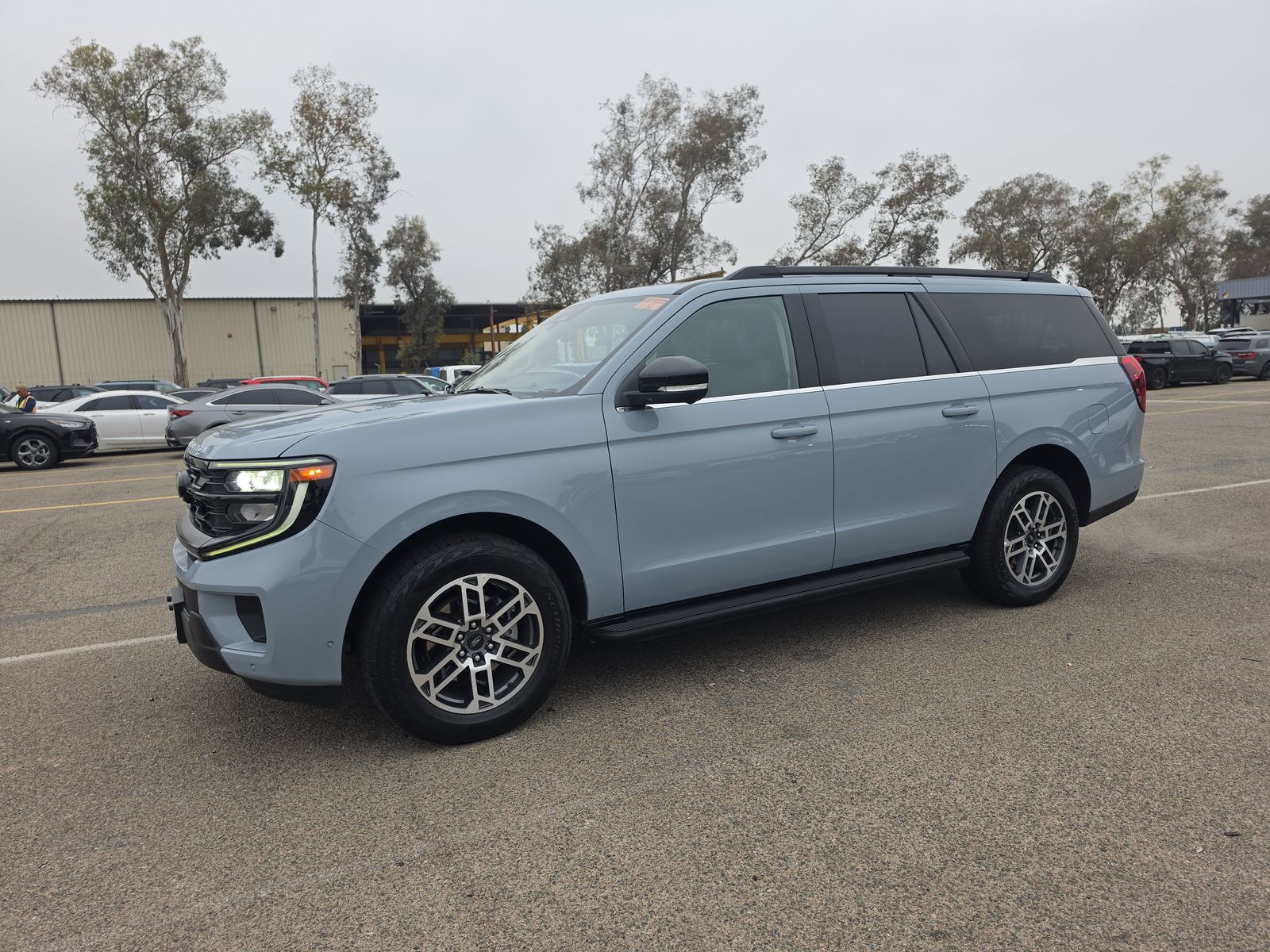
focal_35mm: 23
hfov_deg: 73.9
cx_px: 635
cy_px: 476
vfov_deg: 58.9
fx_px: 844
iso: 16
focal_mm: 6.5
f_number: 1.4
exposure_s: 1/119
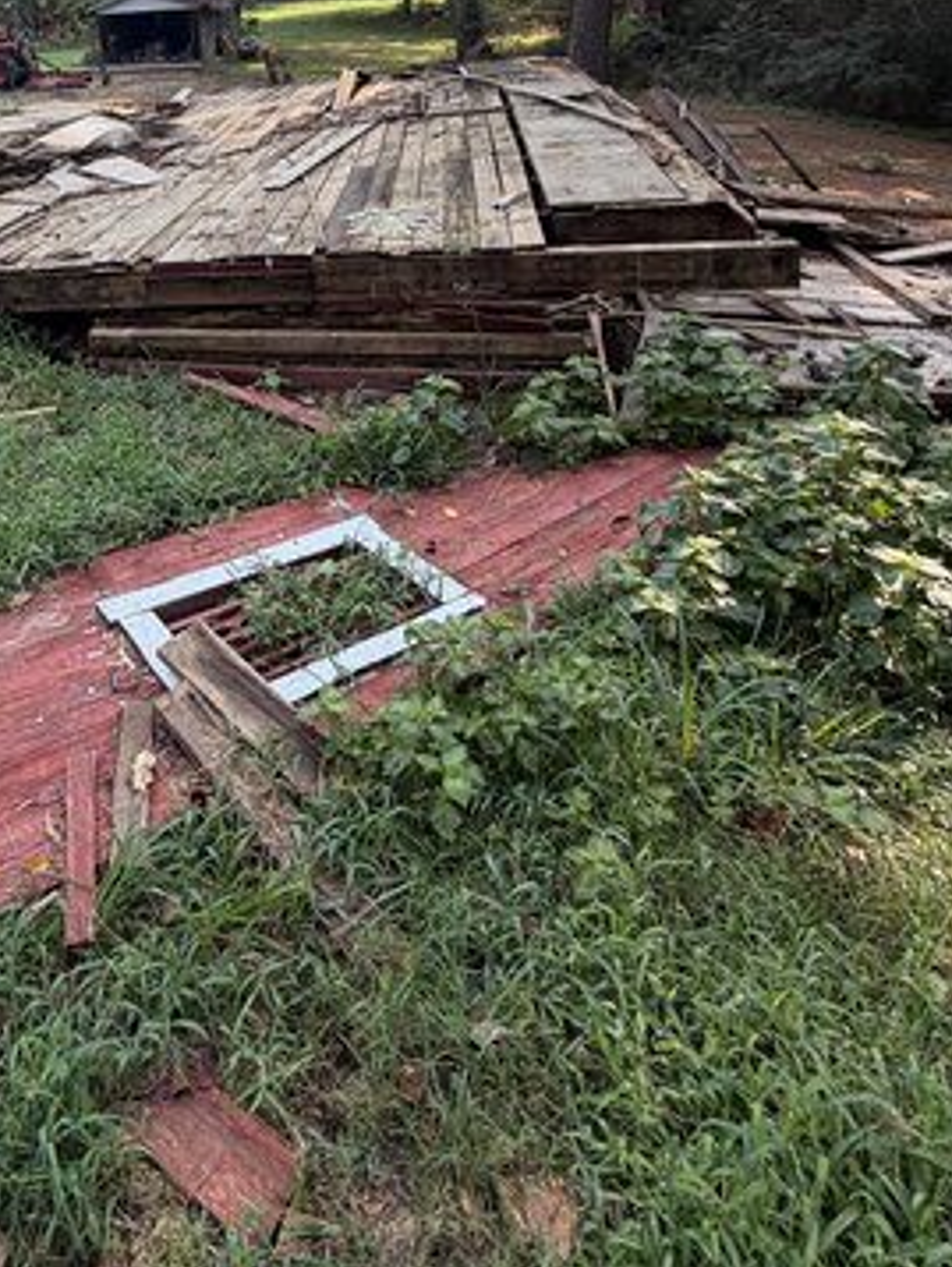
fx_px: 916
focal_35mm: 25
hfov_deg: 53.3
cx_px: 280
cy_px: 198
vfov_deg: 61.6
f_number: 2.2
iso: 40
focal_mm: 2.22
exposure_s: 1/243
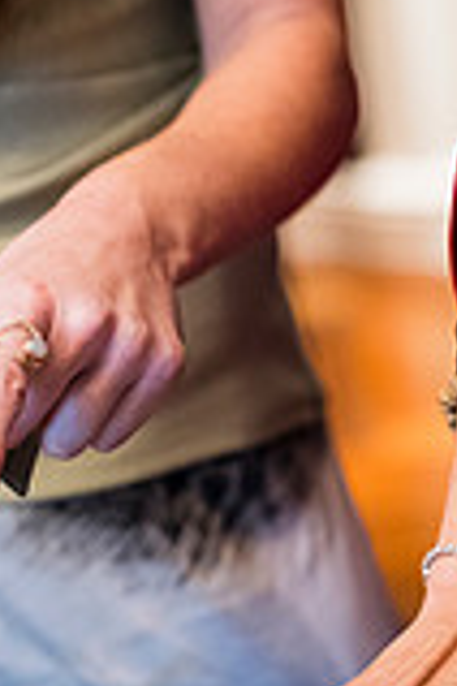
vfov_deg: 13.0
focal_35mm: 156
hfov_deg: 8.7
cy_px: 626
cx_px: 522
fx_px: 2970
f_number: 2.2
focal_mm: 55
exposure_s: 1/200
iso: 4000
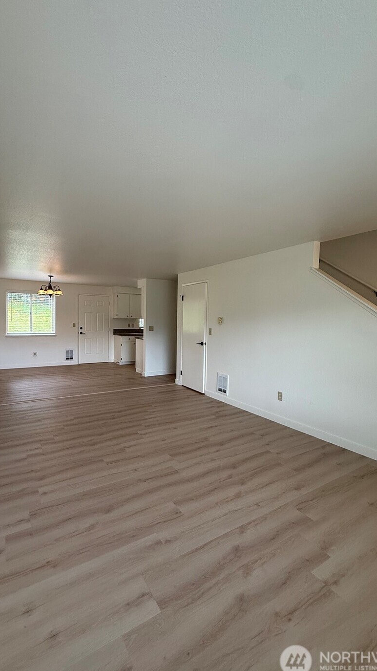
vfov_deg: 99.4
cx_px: 166
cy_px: 332
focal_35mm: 16
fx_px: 284
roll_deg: -0.9
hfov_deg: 66.8
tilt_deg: -2.3
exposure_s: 1/120
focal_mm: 2.22
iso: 125
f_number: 2.2
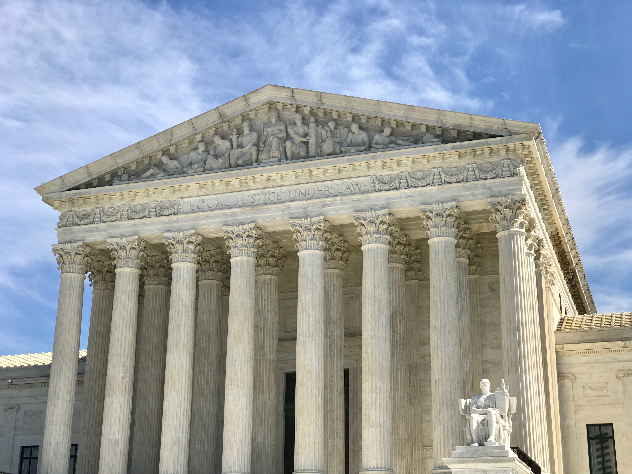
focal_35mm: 57
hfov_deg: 33.8
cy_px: 237
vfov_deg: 25.7
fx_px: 1041
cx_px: 316
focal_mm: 6.6
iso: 20
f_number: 2.8
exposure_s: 1/1259
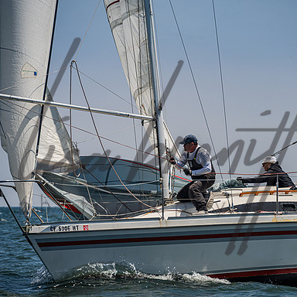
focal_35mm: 370
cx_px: 187
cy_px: 148
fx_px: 3592
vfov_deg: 4.7
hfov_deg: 4.7
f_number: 8
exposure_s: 1/2500
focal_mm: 280
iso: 400
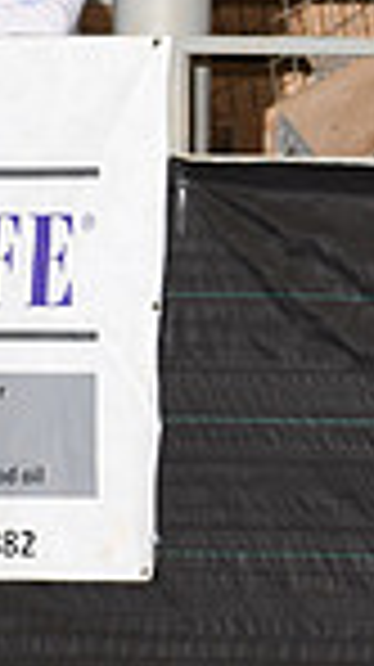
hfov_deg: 1.2
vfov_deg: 2.2
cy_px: 677
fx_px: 17441
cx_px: 1194
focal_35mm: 987
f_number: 5.6
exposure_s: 1/250
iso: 1000
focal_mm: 240
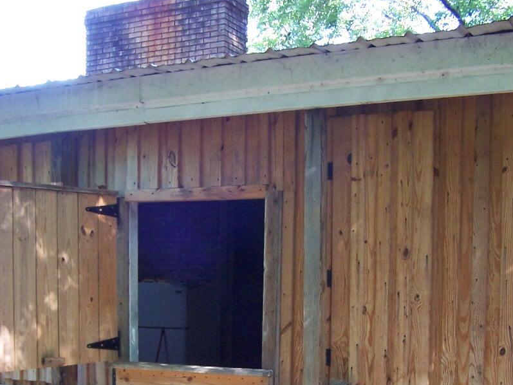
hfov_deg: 26.3
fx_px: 1097
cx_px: 278
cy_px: 340
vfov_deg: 19.6
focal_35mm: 74
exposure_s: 1/45
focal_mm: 6.3
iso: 140
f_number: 2.8
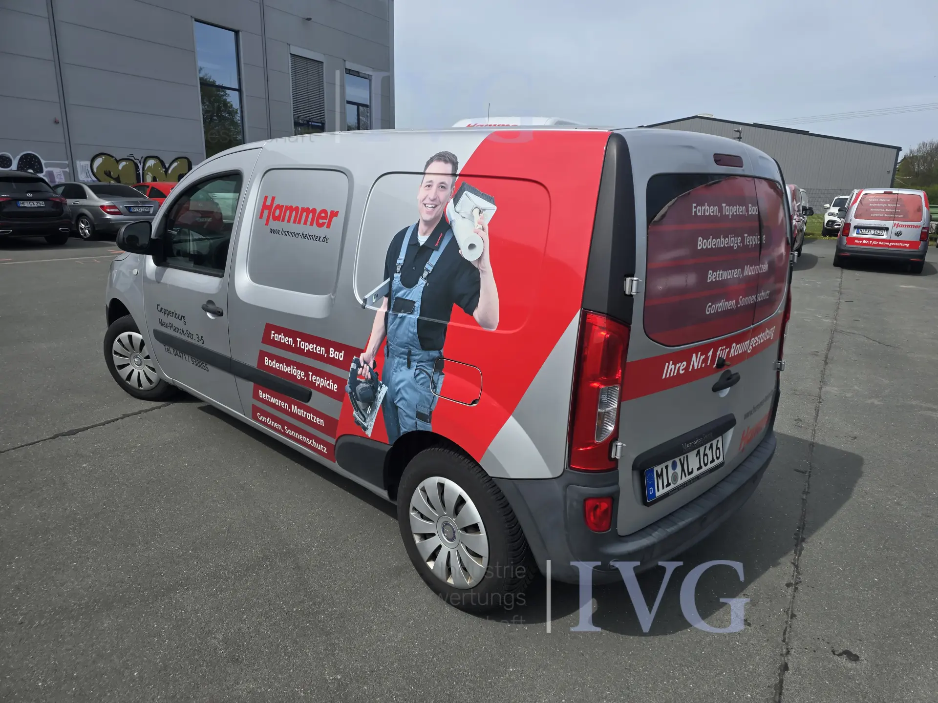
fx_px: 623
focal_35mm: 23
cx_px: 469
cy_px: 352
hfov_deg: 73.9
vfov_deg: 58.9
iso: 12
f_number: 1.7
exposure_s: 1/1108
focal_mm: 6.3
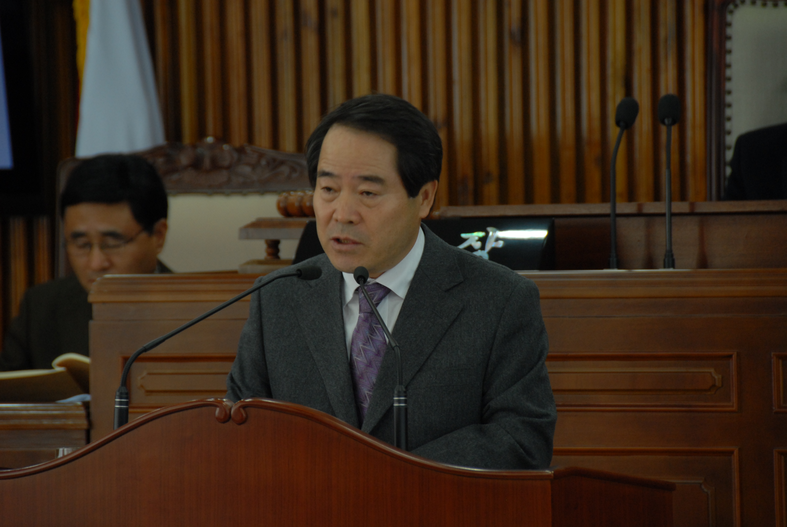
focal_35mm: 300
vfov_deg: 4.6
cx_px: 394
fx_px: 6566
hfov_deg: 6.9
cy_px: 264
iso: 400
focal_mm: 200
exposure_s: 1/25
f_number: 5.6
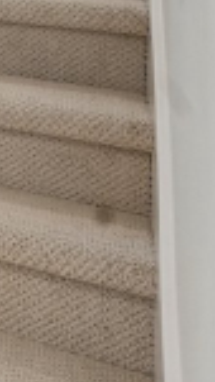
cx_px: -589
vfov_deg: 22.6
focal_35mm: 83
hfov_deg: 8.7
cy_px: -129
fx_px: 841
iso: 1000
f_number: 8
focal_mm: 16
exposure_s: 1/30
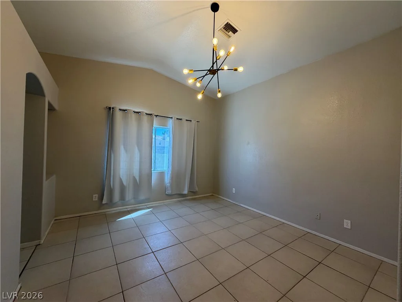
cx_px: 201
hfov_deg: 102.1
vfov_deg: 85.7
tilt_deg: +1.8
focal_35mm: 14
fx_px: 163
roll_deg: -0.9
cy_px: 151
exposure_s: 1/120
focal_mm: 2.22
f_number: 2.2
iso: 200
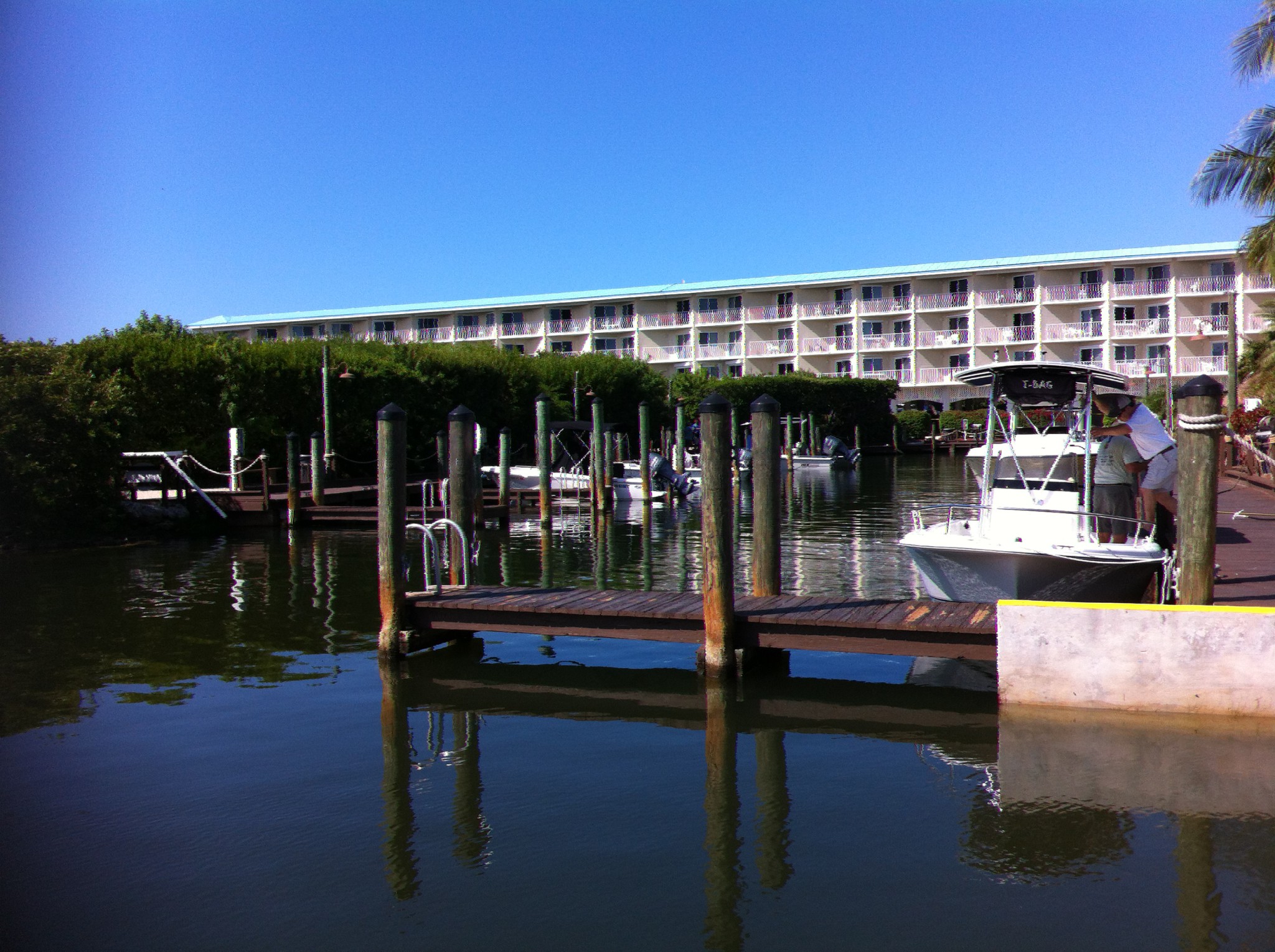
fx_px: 1287
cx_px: 638
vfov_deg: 40.6
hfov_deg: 52.7
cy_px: 476
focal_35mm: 35
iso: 80
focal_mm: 3.85
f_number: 2.8
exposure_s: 1/1257
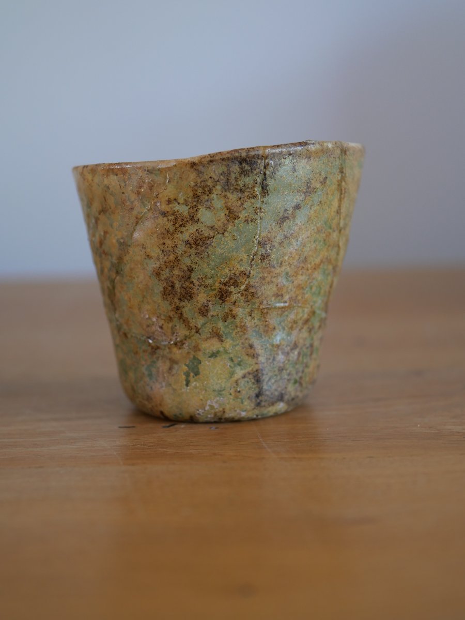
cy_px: 310
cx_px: 232
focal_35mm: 60
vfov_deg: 32.2
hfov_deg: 24.4
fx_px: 1075
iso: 400
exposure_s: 1/60
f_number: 2.8
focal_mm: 30
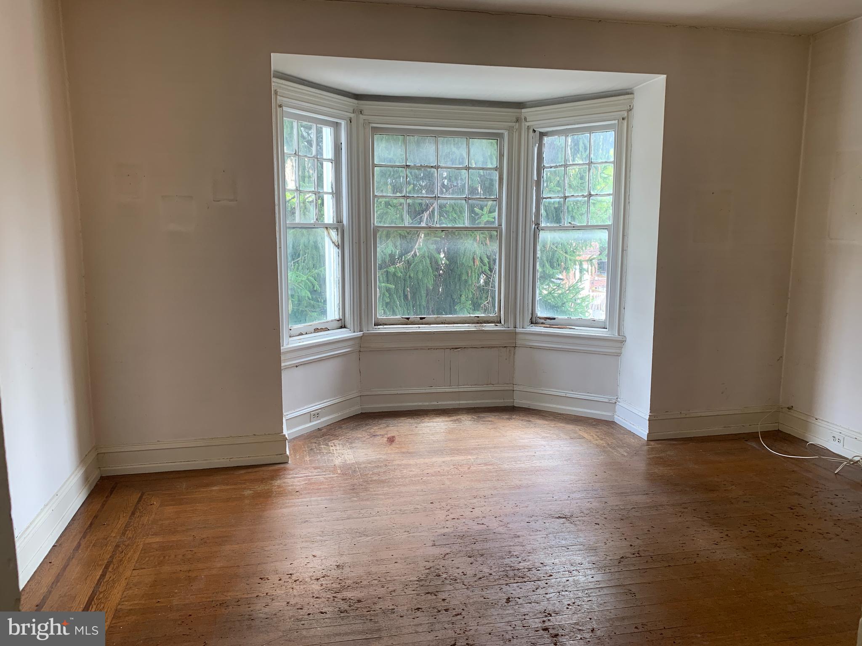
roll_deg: -0.1
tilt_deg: -9.7
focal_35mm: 26
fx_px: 647
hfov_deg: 67.3
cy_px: 323
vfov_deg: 53.1
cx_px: 431
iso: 64
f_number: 1.8
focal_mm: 4.25
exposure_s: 1/120
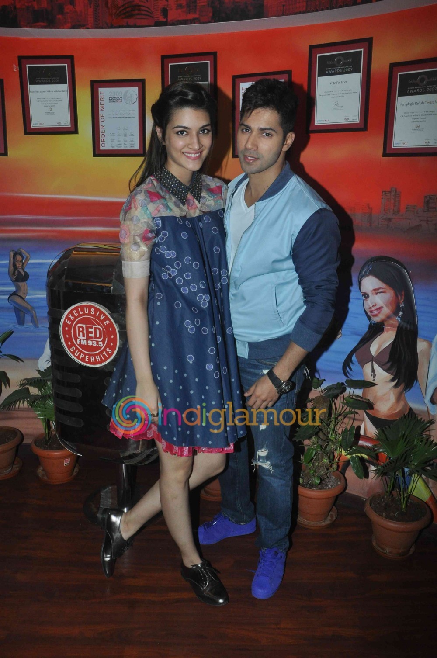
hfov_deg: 41.6
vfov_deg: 59.6
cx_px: 218
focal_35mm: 32
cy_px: 329
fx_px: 575
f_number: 10
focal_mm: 21
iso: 800
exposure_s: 1/200
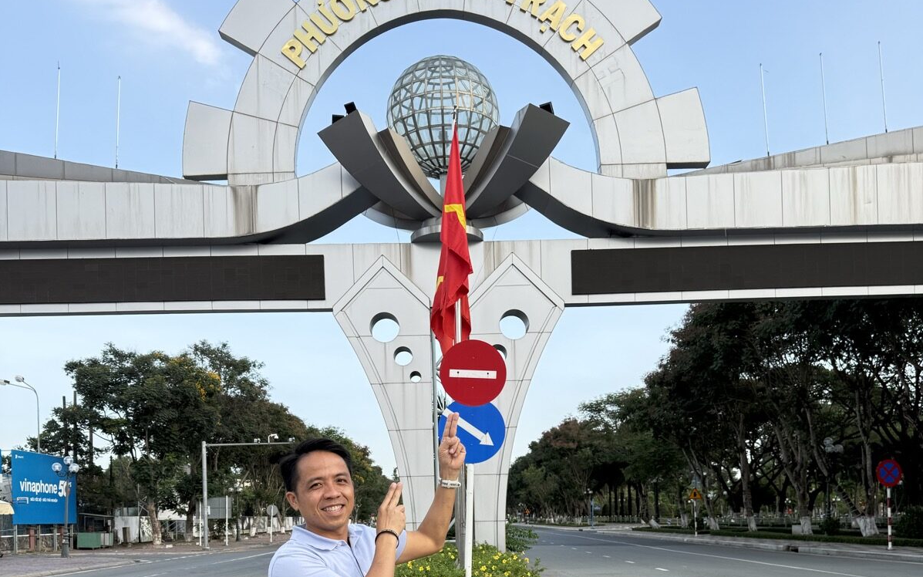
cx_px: 461
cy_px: 514
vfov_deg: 35.2
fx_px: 855
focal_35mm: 34
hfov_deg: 56.7
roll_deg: +1.4
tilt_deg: +1.0
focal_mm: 6.76
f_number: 1.78
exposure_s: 1/822
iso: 80
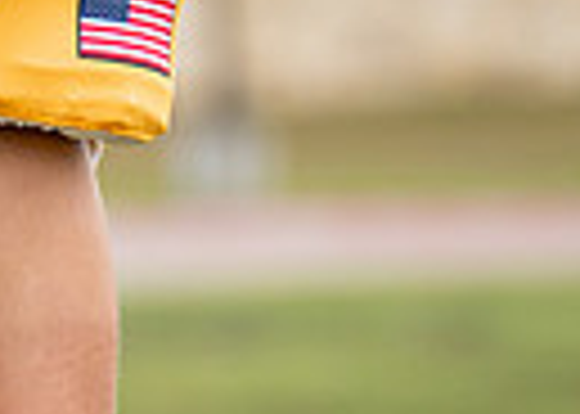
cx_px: -223
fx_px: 4215
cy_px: 146
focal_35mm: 256
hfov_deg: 7.8
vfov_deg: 5.6
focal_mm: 50
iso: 320
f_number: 1.2
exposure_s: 1/1250
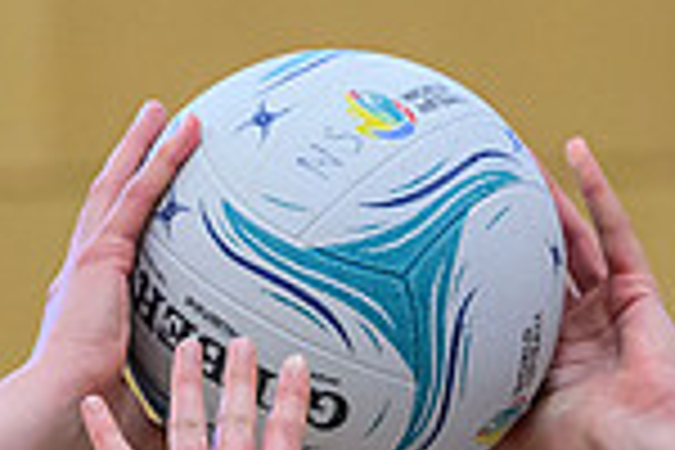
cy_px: 523
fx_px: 21073
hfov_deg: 1.8
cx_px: -81
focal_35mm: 1124
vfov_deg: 1.2
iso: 3200
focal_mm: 145
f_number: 3.2
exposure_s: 1/800
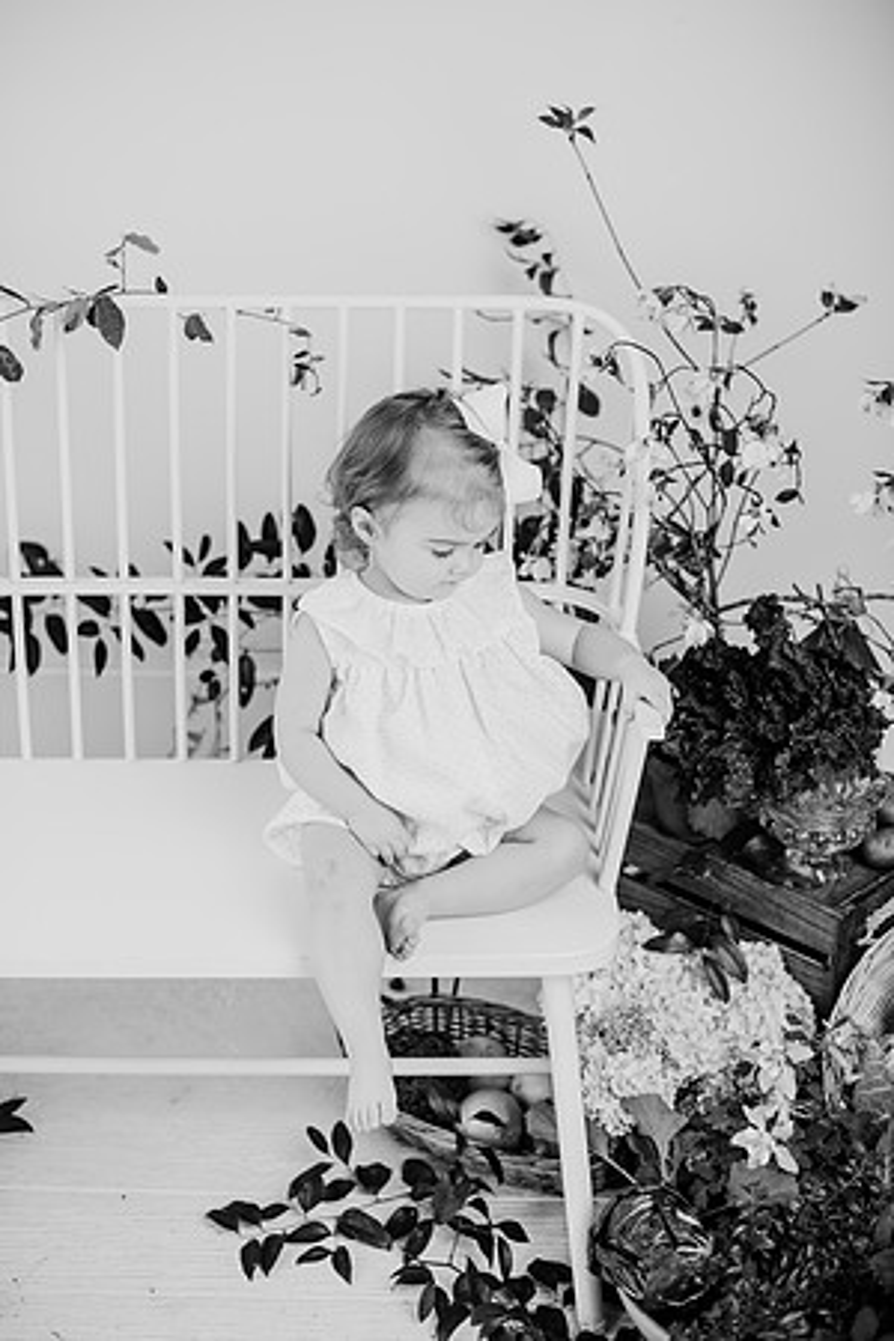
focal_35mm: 50
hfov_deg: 27.0
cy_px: 670
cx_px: 447
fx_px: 1862
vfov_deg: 39.6
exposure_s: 1/160
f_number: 2.5
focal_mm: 50
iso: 125
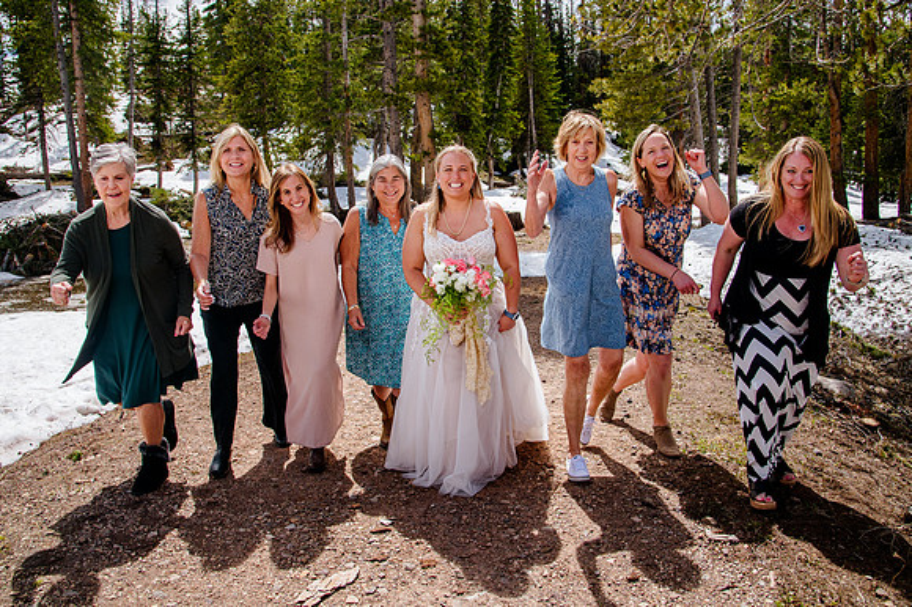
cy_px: 276
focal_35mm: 27
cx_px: 455
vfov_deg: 47.5
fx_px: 689
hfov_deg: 67.0
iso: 400
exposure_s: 1/320
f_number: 7.1
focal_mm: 24
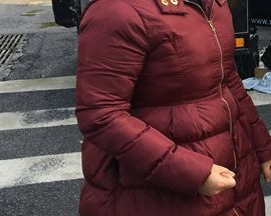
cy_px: 44
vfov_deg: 18.1
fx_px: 674
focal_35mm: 84
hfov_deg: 20.1
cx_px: 388
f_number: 2.2
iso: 25
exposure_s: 1/170
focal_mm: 4.15
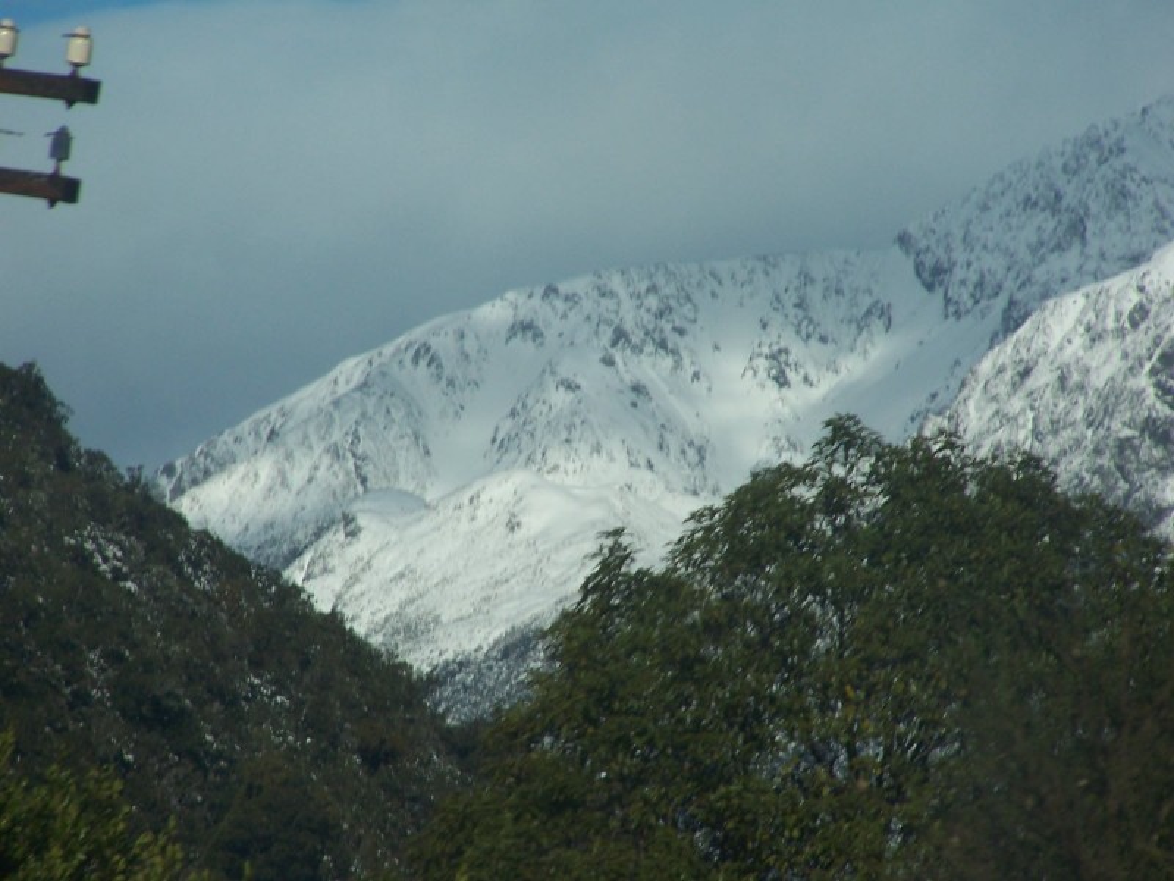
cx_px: 587
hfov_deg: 5.6
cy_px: 440
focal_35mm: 357
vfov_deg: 4.2
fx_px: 12108
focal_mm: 59.2
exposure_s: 1/500
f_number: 7.1
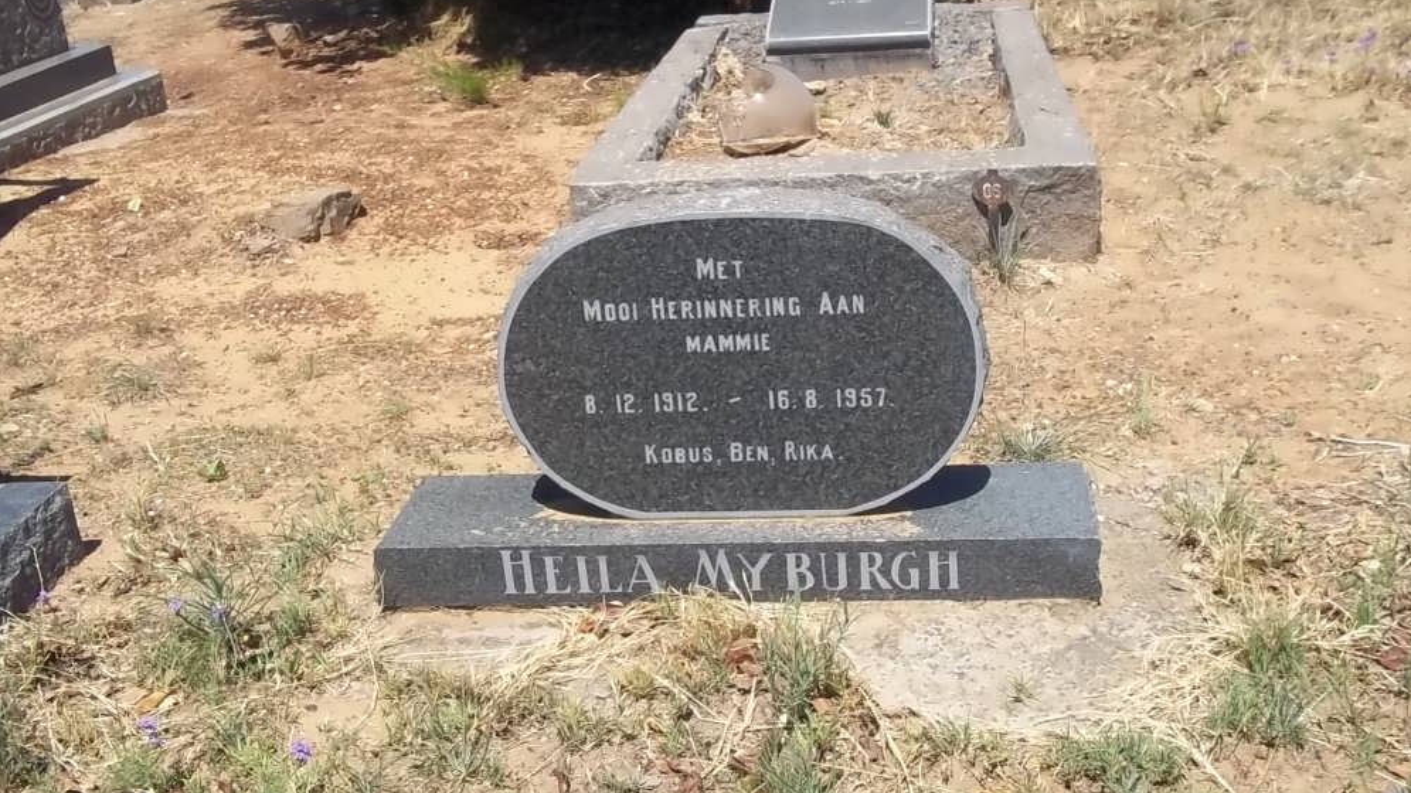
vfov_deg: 28.3
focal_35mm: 42
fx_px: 1571
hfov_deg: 48.4
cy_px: 380
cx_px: 713
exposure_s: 1/500
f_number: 5.5
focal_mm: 5.7
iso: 80
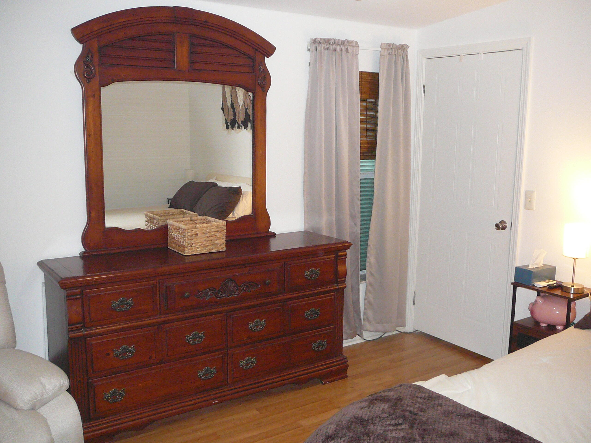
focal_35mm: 35
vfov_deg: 40.7
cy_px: 222
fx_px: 598
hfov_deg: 52.6
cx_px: 296
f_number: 2.8
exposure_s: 1/30
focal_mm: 5.2
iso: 320
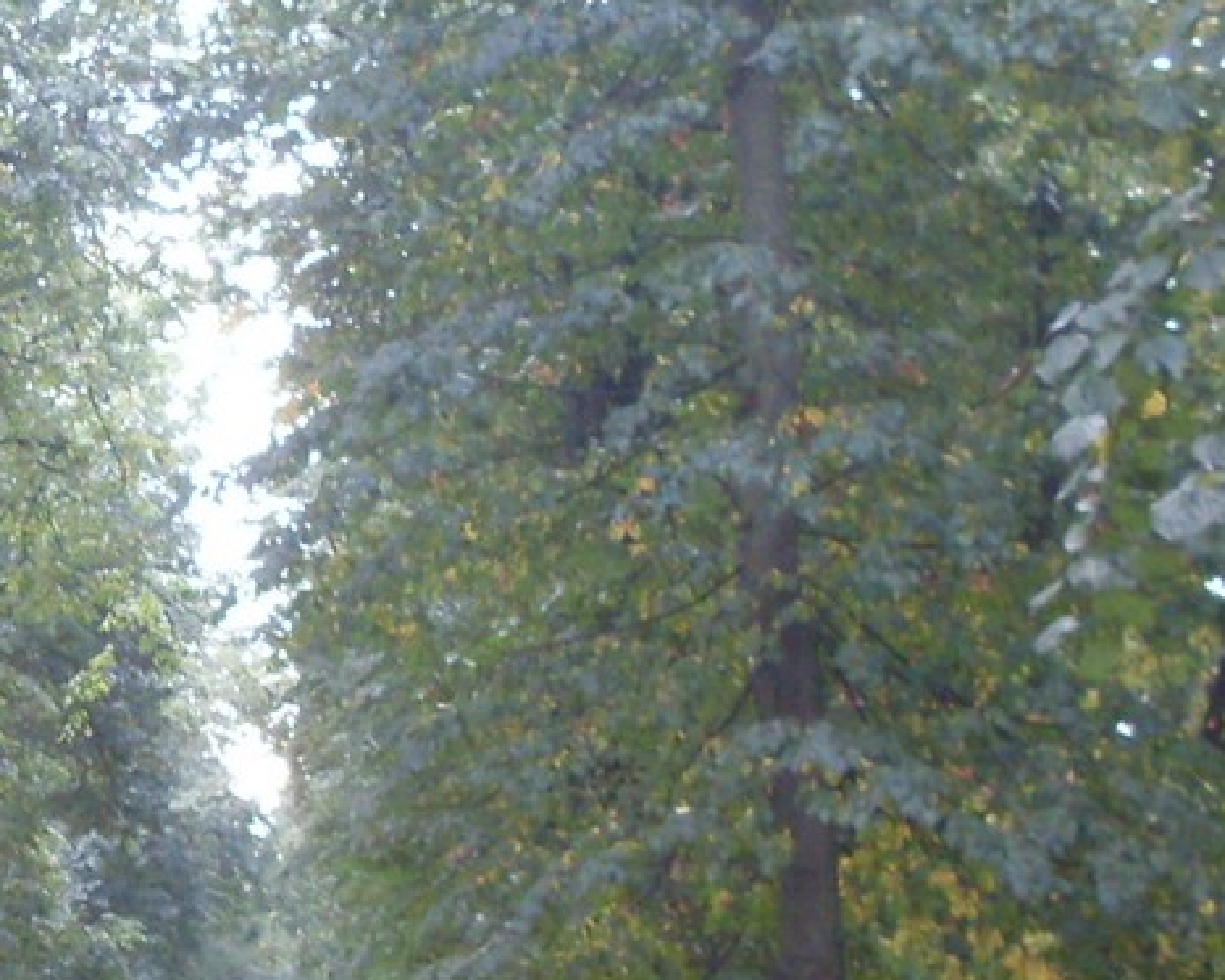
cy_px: 776
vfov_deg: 13.5
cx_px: -246
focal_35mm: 114
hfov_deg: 16.2
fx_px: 4134
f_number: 2.8
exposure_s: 1/45
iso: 200
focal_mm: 6.3
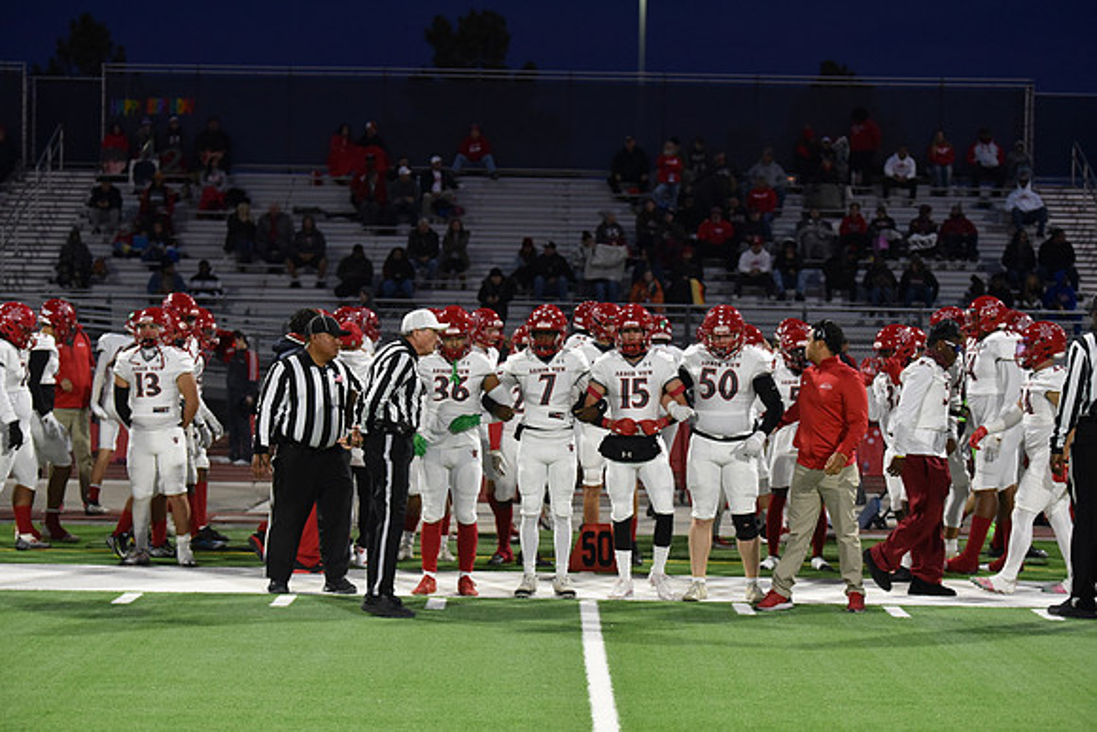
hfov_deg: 22.6
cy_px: 366
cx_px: 548
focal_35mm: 90
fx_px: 2743
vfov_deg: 15.2
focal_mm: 90
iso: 3200
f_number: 2.8
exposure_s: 1/500
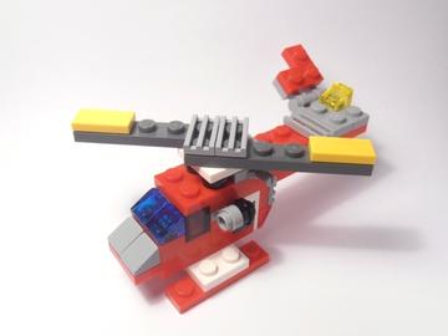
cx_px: 224
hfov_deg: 50.1
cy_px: 168
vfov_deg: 38.7
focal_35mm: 37
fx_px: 479
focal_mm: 6.61
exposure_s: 1/60
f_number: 3.9
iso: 80
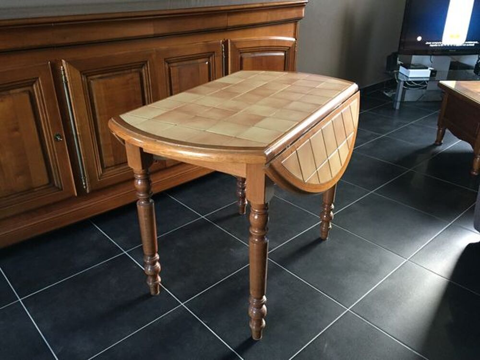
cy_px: 180
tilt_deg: -26.6
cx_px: 240
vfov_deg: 48.2
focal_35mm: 29
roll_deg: -0.3
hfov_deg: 61.7
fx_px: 402
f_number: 2.2
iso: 250
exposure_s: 1/20
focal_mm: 4.15
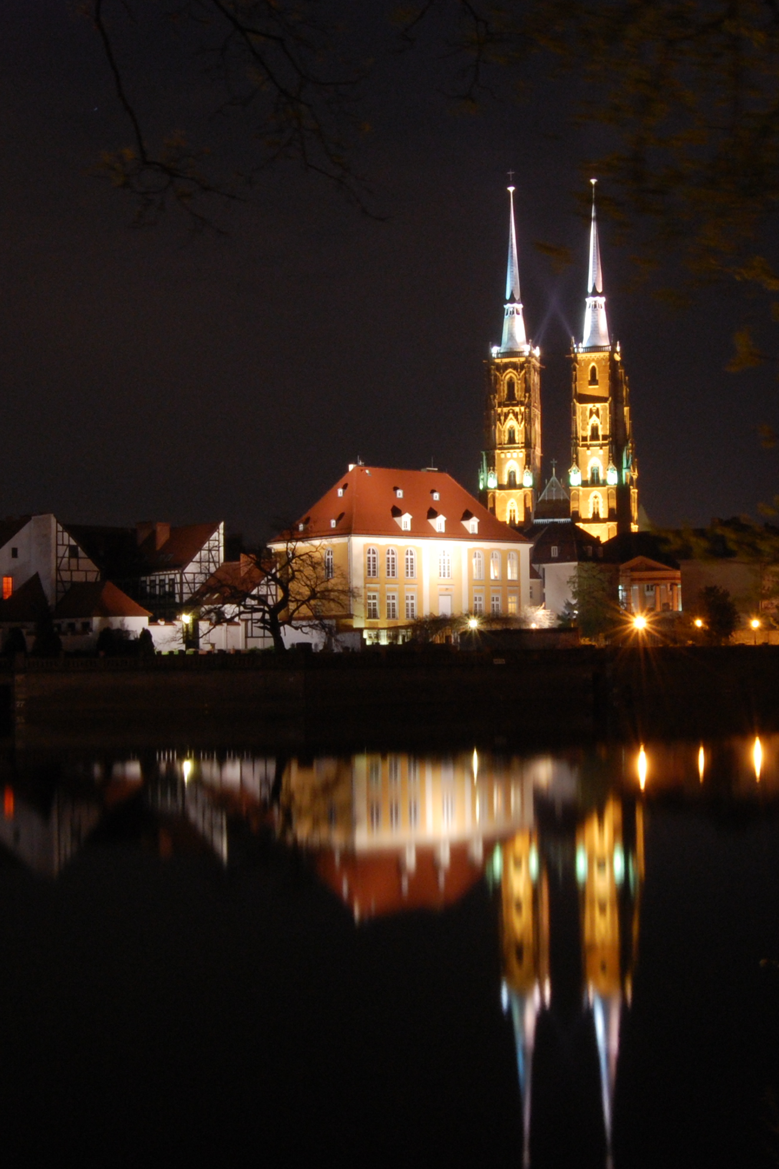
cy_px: 586
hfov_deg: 27.0
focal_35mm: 50
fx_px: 1623
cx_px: 421
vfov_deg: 39.6
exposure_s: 30
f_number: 22
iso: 800
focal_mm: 22
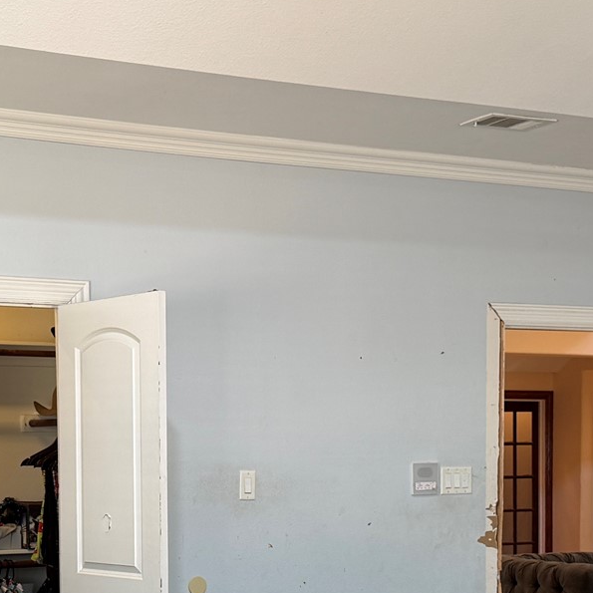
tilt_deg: -1.7
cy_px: 512
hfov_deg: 23.4
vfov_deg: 23.2
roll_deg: -0.1
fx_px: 1415
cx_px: 135
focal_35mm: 73
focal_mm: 6.76
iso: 125
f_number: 1.78
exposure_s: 1/60
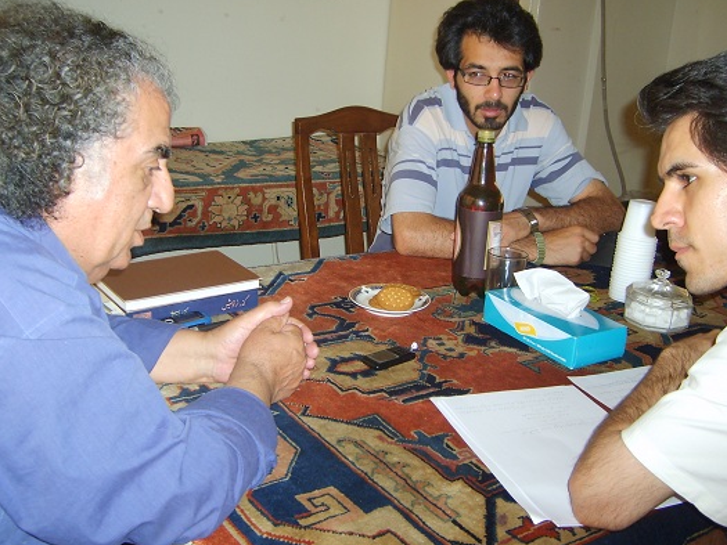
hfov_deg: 46.8
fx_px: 840
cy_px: 282
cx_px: 382
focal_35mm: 40
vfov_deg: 36.0
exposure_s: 1/45
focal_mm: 5.8
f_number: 2.8
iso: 100
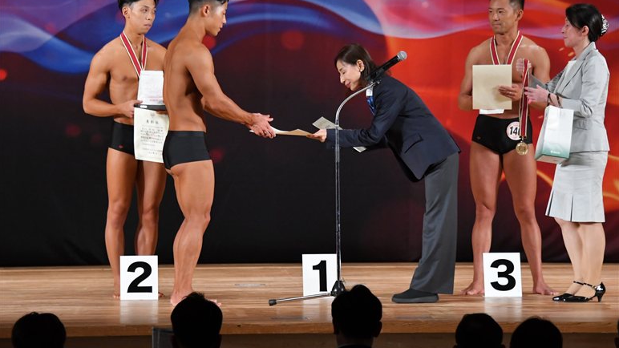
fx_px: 3742
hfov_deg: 9.5
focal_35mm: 228
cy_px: 144
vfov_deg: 5.3
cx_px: 309
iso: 3200
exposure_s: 1/400
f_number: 5.6
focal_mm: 145
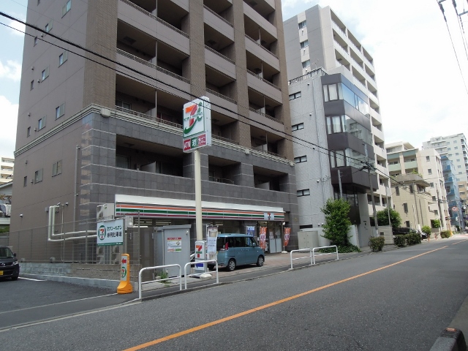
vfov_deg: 56.8
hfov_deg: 71.6
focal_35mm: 24
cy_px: 176
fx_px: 324
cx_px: 234
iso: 160
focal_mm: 4.3
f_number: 4.5
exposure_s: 1/500
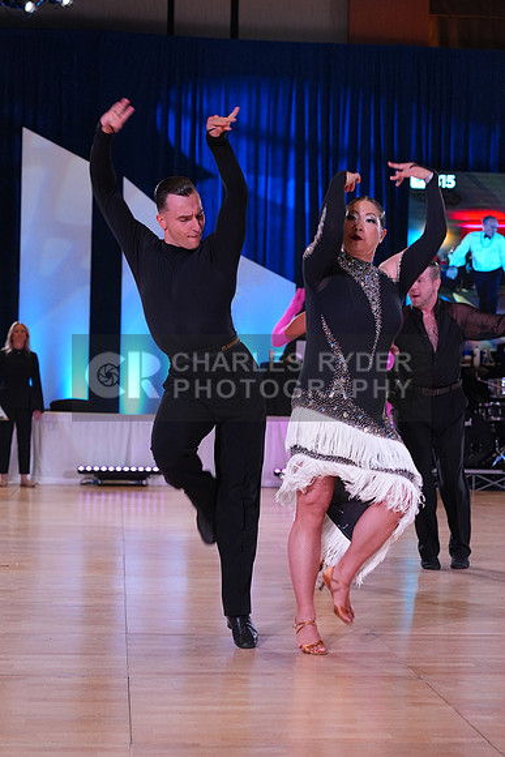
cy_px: 378
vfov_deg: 28.1
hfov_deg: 18.9
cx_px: 252
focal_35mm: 72
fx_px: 1514
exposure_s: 1/250
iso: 2500
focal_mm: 72
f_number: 5
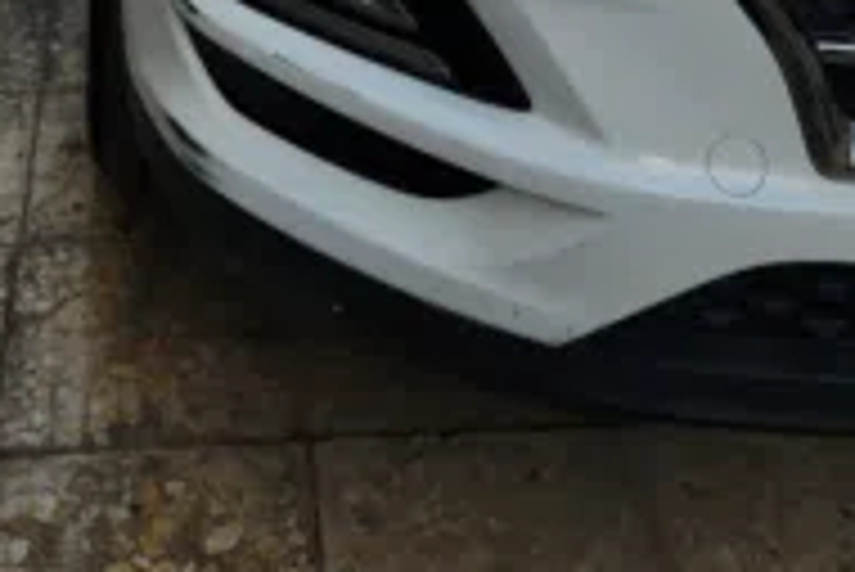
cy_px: -444
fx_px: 1592
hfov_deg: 29.9
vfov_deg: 17.0
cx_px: 315
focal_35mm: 67
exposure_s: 1/240
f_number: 1.8
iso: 20
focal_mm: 5.4
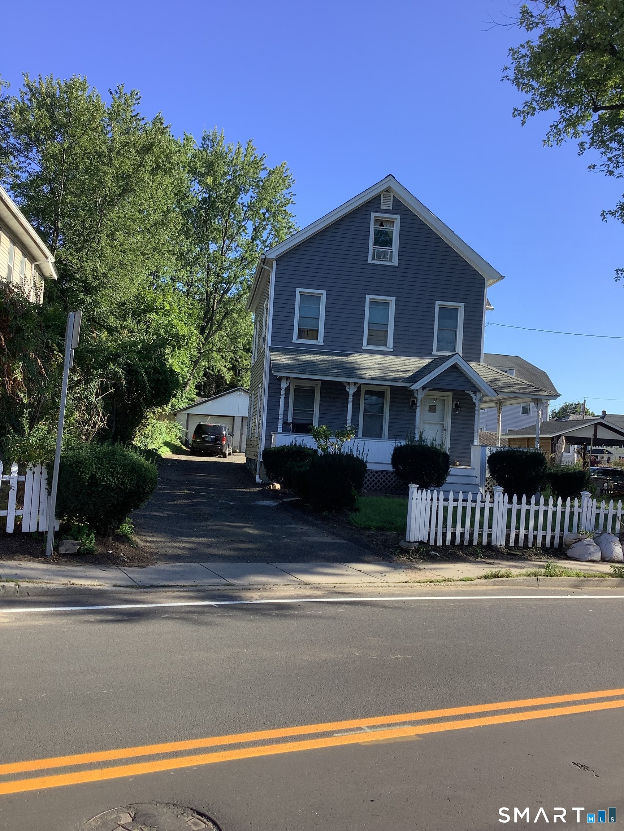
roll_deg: -3.4
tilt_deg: +3.2
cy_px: 416
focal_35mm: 31
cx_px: 312
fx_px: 745
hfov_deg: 45.4
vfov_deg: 58.4
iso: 25
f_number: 2.4
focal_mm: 3.3
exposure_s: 1/488
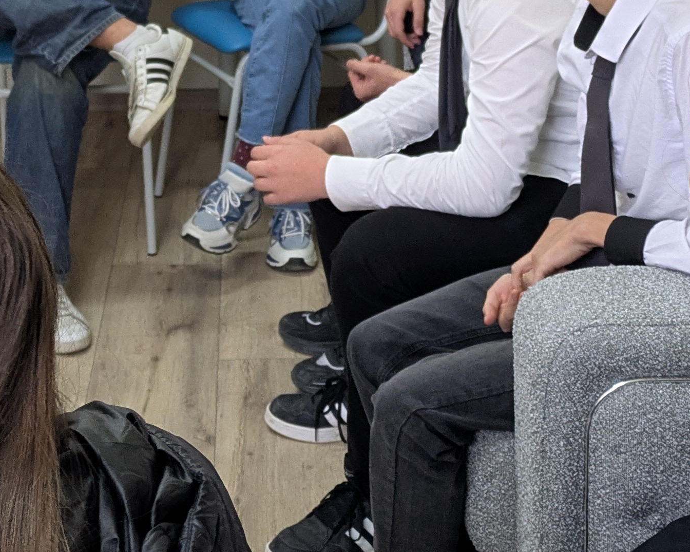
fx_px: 1715
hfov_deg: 22.7
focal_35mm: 84
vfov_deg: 17.5
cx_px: 248
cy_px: -87
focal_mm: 5.43
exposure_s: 1/50
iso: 220
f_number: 1.89
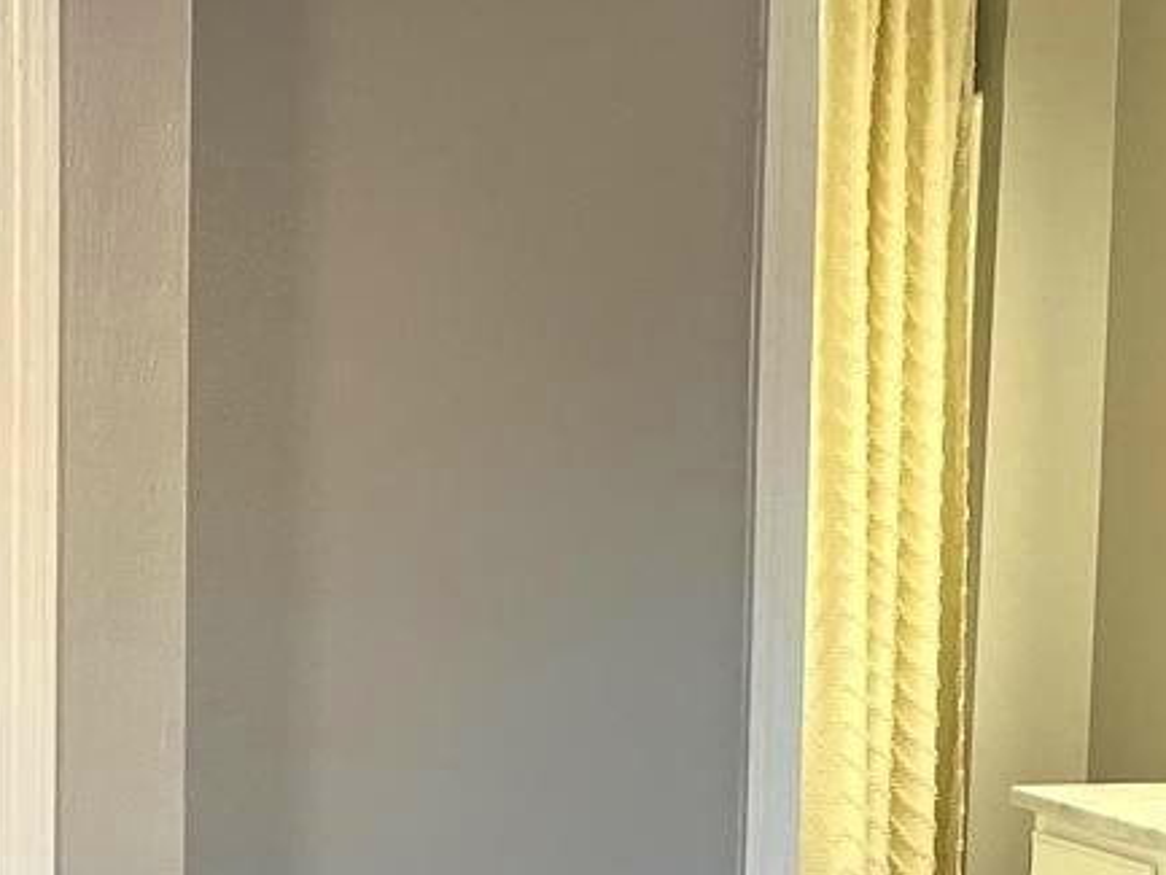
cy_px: 899
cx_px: 547
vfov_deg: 11.9
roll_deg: -1.7
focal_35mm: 123
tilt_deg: -8.3
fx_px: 4144
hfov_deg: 16.0
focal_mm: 5.1
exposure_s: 1/120
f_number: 1.6
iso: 125
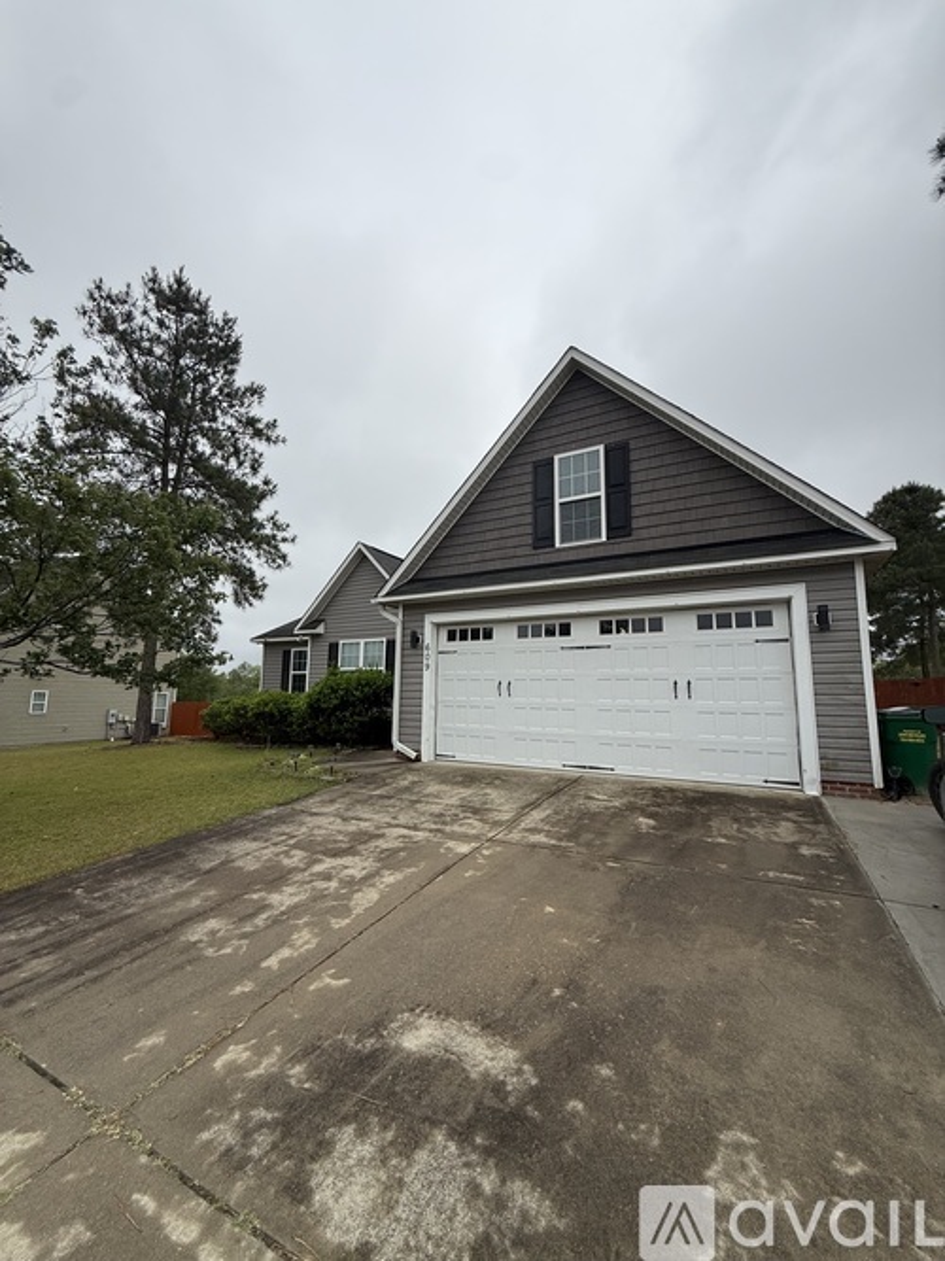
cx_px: 472
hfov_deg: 85.7
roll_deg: -2.6
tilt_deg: +6.6
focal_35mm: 14
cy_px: 630
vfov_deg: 102.1
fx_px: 510
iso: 50
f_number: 2.2
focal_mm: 2.22
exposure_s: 1/2024
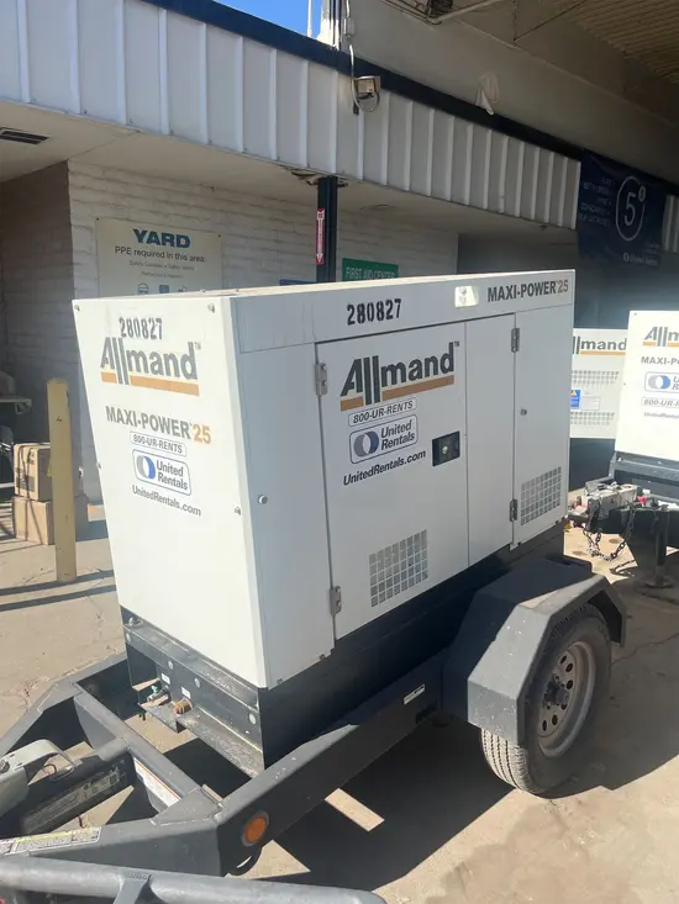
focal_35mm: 26
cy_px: 452
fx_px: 680
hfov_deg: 53.1
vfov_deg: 67.3
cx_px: 340
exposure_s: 1/3745
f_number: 1.6
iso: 50
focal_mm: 5.1
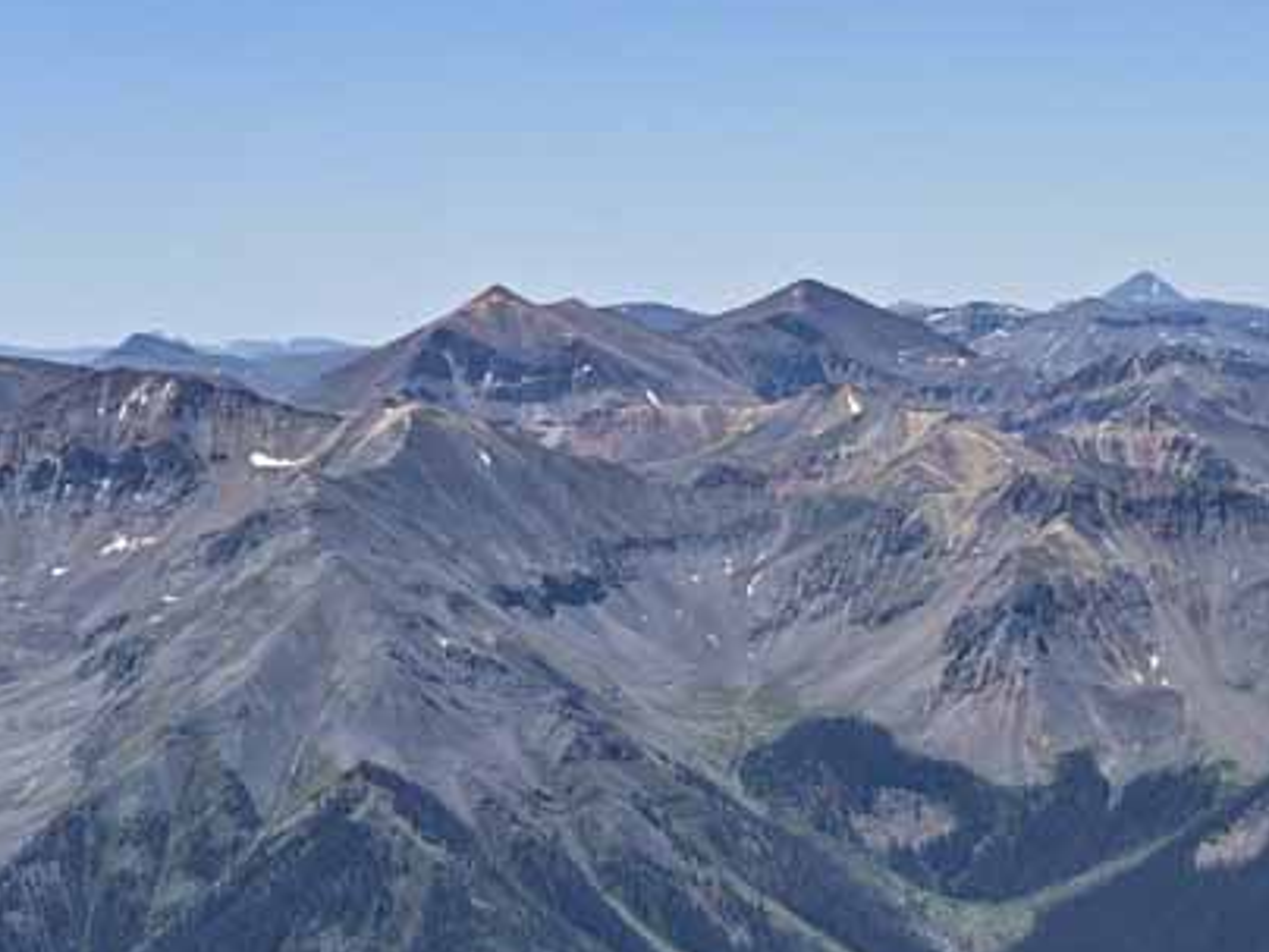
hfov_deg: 12.4
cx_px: 1074
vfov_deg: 9.4
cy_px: 567
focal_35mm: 158
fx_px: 5792
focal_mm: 83
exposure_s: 1/640
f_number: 6.3
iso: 64
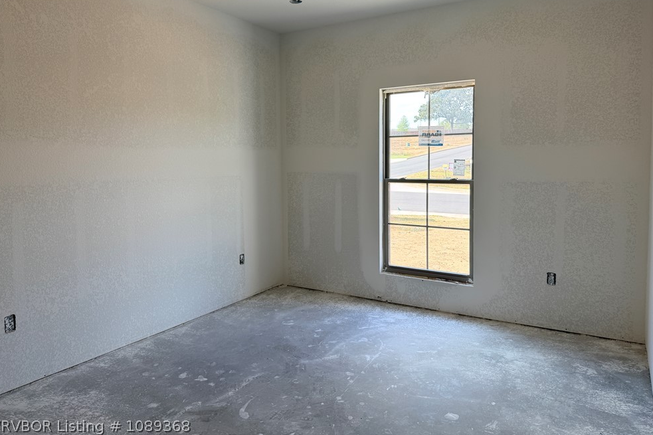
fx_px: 472
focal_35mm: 26
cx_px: 323
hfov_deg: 69.4
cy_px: 182
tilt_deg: -2.8
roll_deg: -0.1
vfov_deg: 49.3
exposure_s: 1/171
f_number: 1.78
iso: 80
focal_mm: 6.76
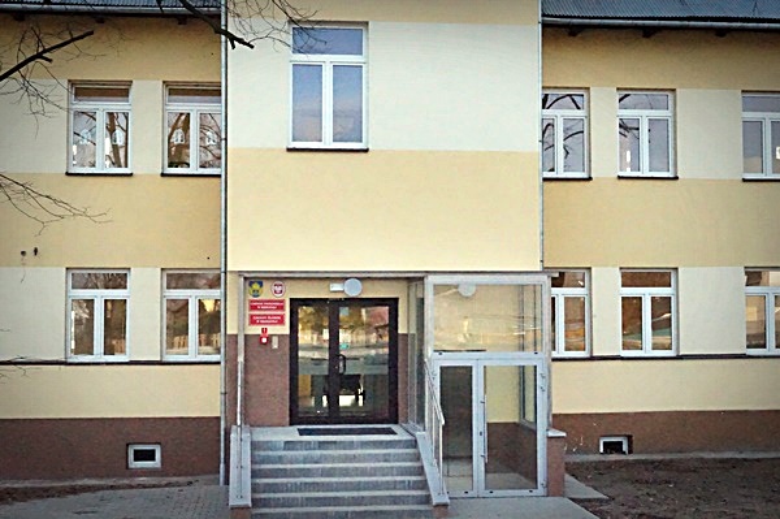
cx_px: 390
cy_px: 260
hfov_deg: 36.0
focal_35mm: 56
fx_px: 1201
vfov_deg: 24.4
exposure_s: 1/3200
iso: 12800
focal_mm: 37
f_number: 14
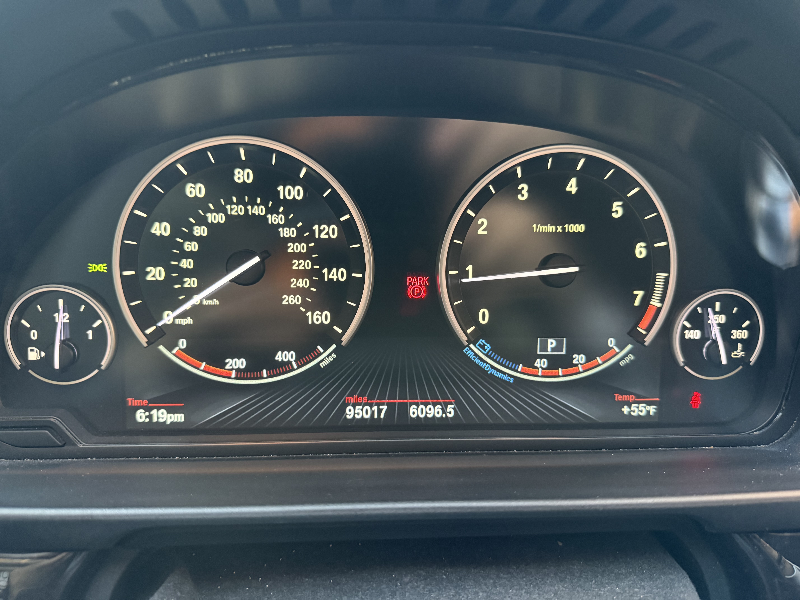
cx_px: 400
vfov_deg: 56.8
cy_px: 300
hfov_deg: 71.6
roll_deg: -4.7
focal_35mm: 24
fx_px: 555
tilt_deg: -20.0
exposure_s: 1/38
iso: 800
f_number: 1.78
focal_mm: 6.76
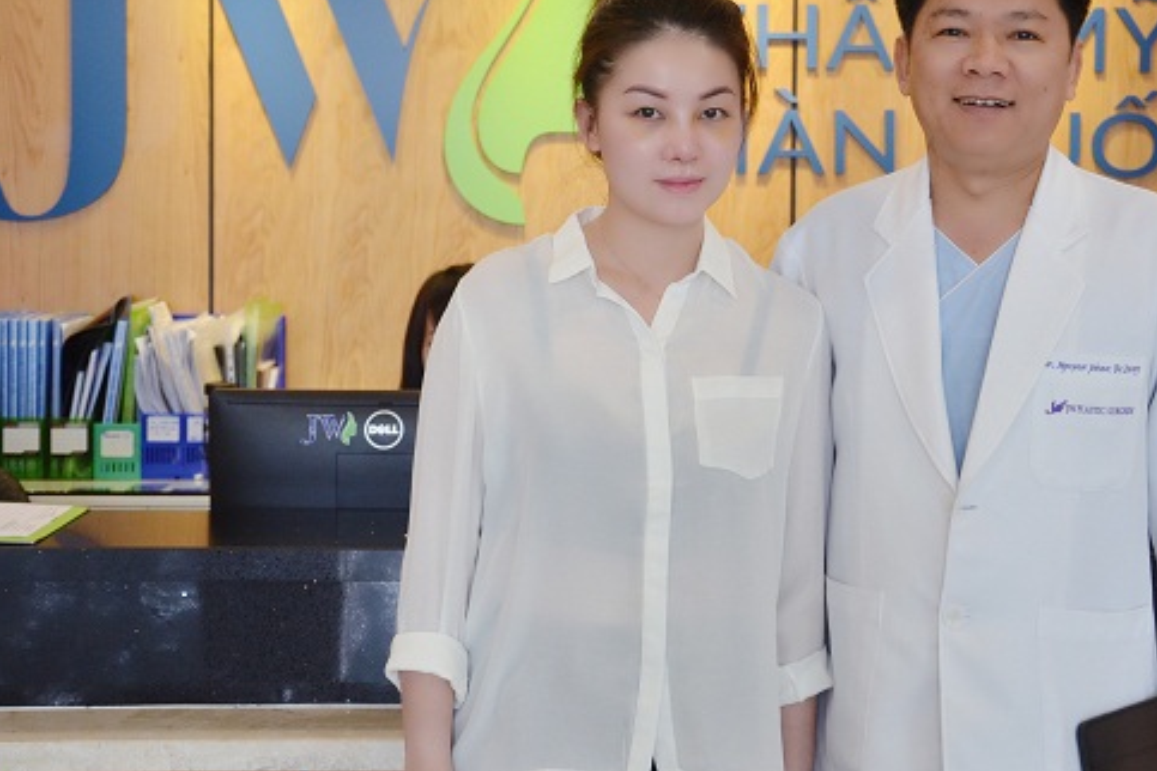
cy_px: 272
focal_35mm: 65
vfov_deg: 20.9
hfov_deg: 30.9
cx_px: 697
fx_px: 2089
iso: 640
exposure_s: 1/250
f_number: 4.2
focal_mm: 30
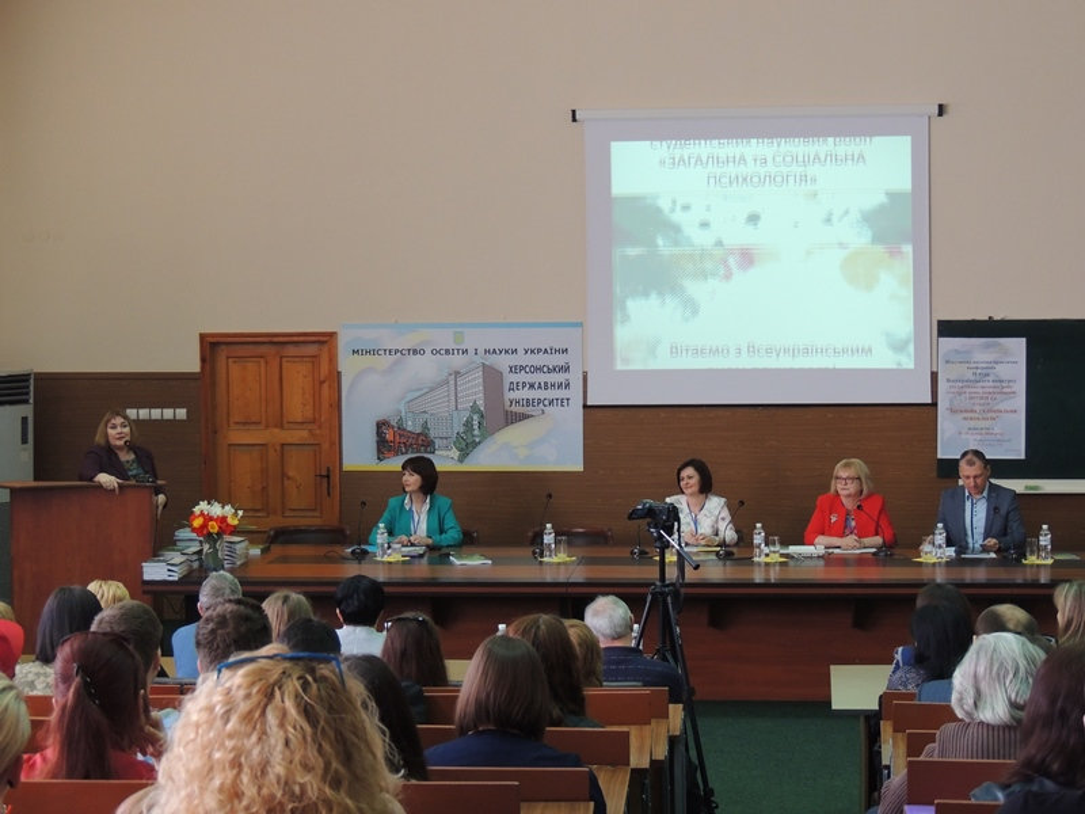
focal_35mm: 70
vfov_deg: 21.0
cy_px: 407
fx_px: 2194
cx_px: 542
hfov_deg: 27.8
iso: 400
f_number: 3.9
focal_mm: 12.4
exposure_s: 1/50
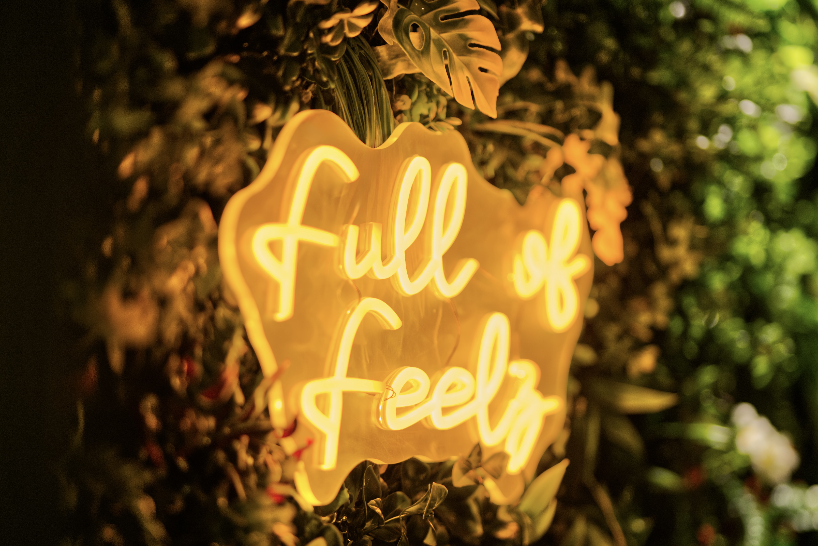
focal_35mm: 85
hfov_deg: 23.9
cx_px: 409
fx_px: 1931
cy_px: 273
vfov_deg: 16.1
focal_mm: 85
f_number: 1.8
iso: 200
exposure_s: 1/125
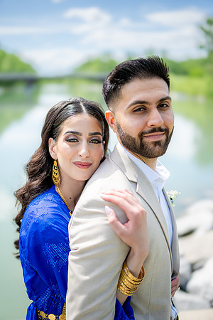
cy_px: 160
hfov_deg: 37.9
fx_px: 311
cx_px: 106
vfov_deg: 54.4
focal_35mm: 35
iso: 125
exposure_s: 1/5000
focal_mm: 35
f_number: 1.2
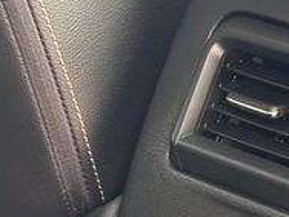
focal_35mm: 163
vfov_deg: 8.9
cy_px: 329
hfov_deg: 12.0
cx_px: 301
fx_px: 1361
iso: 250
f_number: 1.78
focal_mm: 6.76
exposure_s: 1/60
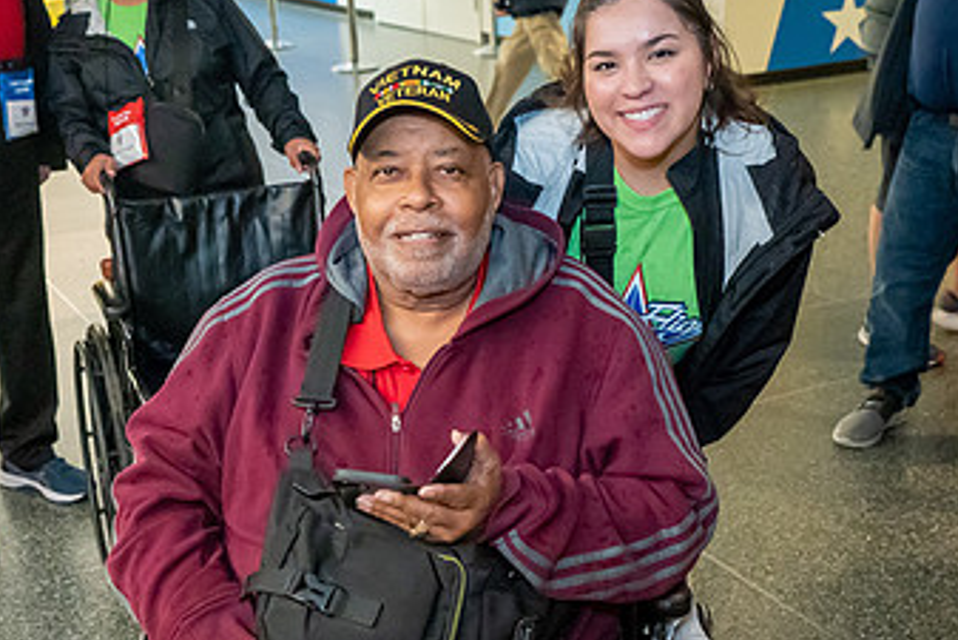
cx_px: 426
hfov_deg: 36.2
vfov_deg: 24.6
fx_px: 1464
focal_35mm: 55
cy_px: 347
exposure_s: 1/80
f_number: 5
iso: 12800
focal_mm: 32
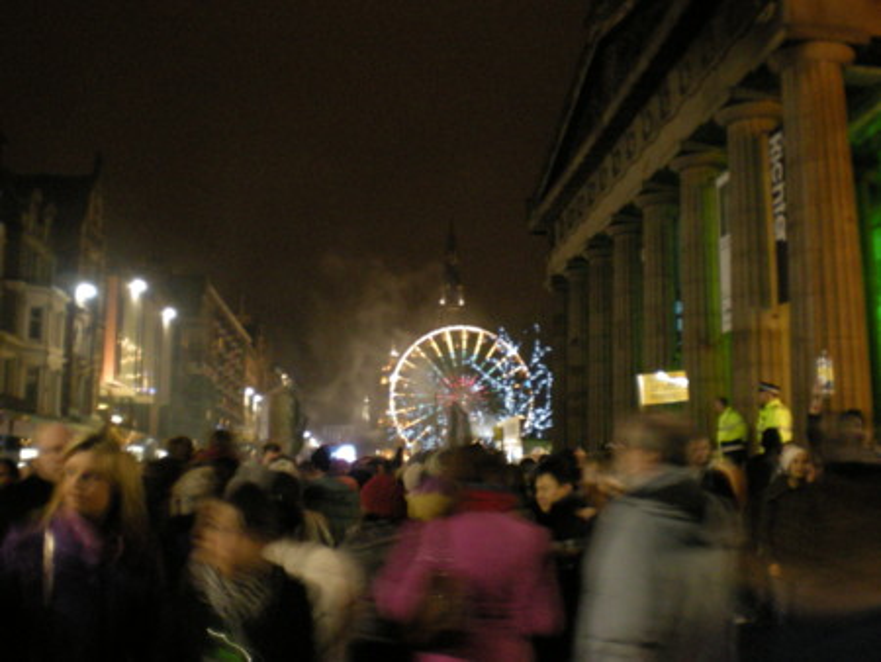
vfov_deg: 37.8
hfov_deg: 49.0
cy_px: 331
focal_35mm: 38
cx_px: 440
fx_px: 968
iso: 400
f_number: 3.1
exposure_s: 1/2.8
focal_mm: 6.3
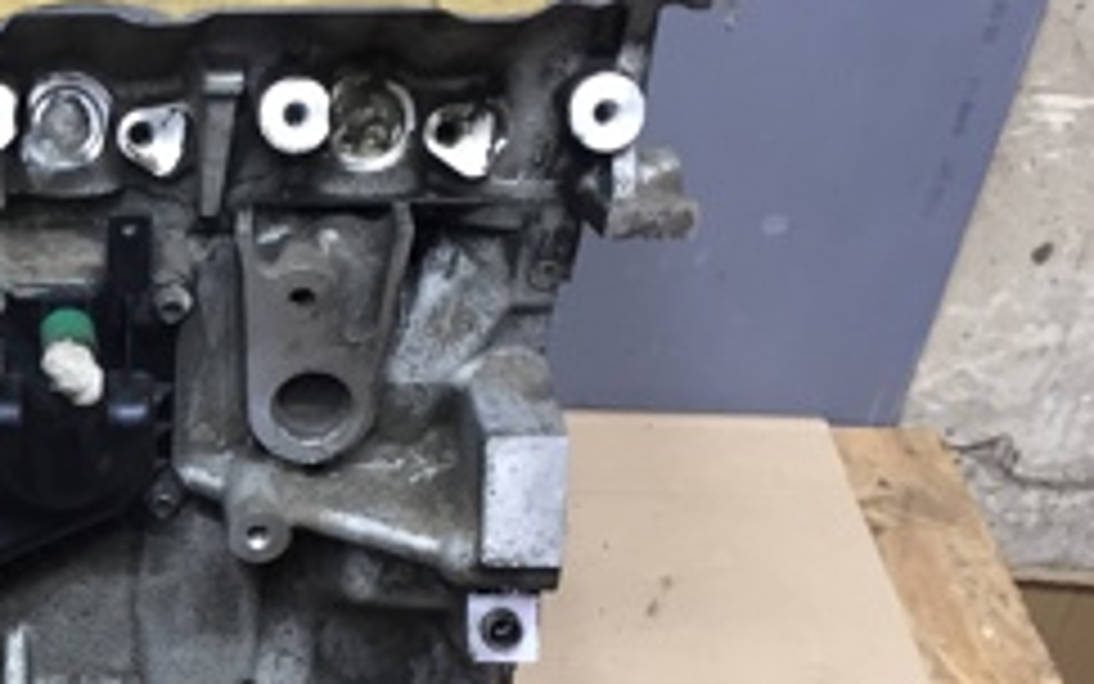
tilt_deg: -40.2
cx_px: -140
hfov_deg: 23.7
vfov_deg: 16.0
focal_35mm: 81
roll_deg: -1.5
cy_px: 536
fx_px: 2416
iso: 80
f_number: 2.2
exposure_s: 1/33
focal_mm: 4.15
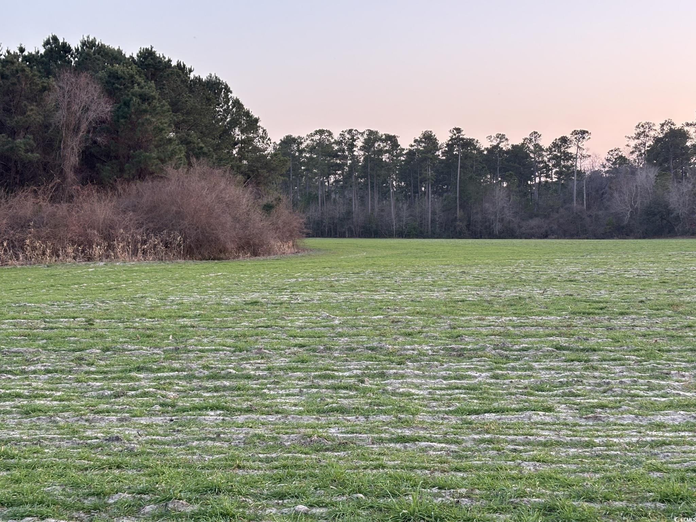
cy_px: 261
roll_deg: +0.1
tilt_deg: -1.6
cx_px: 348
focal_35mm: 52
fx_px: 1046
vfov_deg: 28.0
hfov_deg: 36.8
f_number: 1.6
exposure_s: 1/97
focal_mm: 5.96
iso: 50
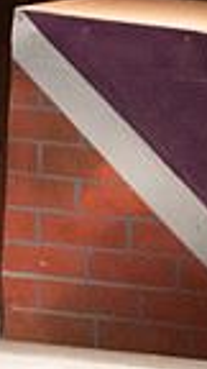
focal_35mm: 1346
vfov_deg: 1.6
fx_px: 13134
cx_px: -411
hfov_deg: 0.9
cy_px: 85
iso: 10000
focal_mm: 320
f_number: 6.3
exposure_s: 1/200
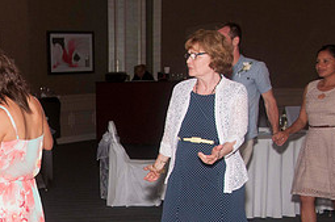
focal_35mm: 92
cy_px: 199
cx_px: -13
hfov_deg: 21.3
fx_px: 854
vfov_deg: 14.7
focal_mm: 27
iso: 400
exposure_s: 1/60
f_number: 5.6
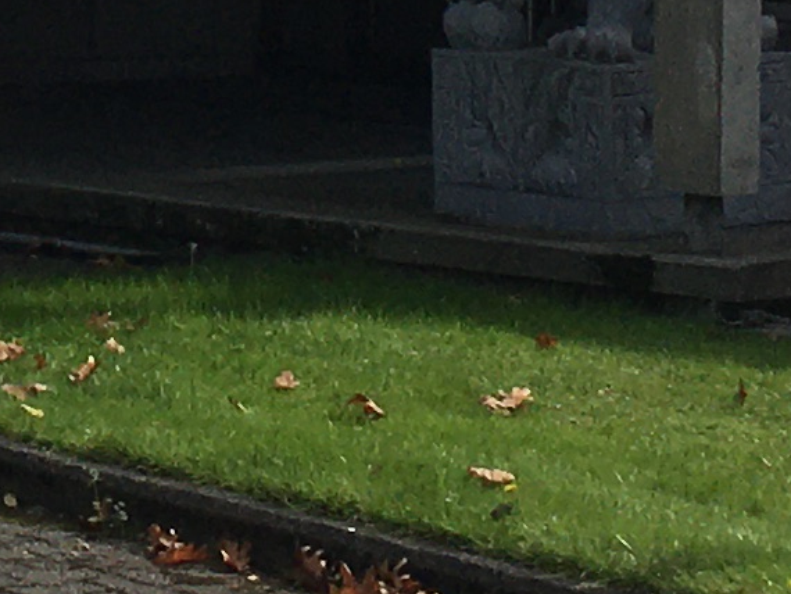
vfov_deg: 6.7
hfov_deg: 9.5
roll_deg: -2.3
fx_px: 4686
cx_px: -178
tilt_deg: +10.5
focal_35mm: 205
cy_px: -1024
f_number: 2.2
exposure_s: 1/2404
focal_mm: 4.15
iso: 25
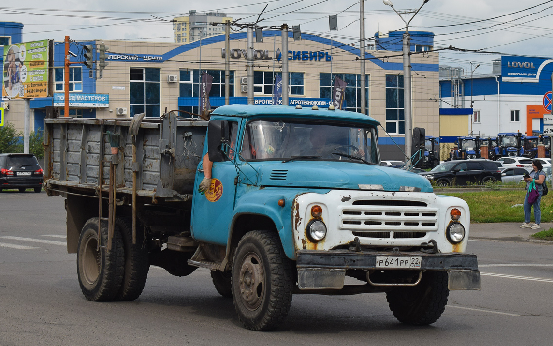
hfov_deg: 26.8
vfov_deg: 16.9
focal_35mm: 77
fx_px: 1160
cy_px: 172
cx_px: 272
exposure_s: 1/1000
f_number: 6.3
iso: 200
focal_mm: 48
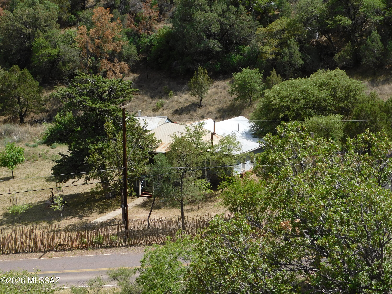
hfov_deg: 27.4
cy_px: 147
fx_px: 804
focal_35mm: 71
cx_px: 196
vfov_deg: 20.7
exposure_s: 1/800
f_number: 4.3
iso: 125
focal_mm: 12.6
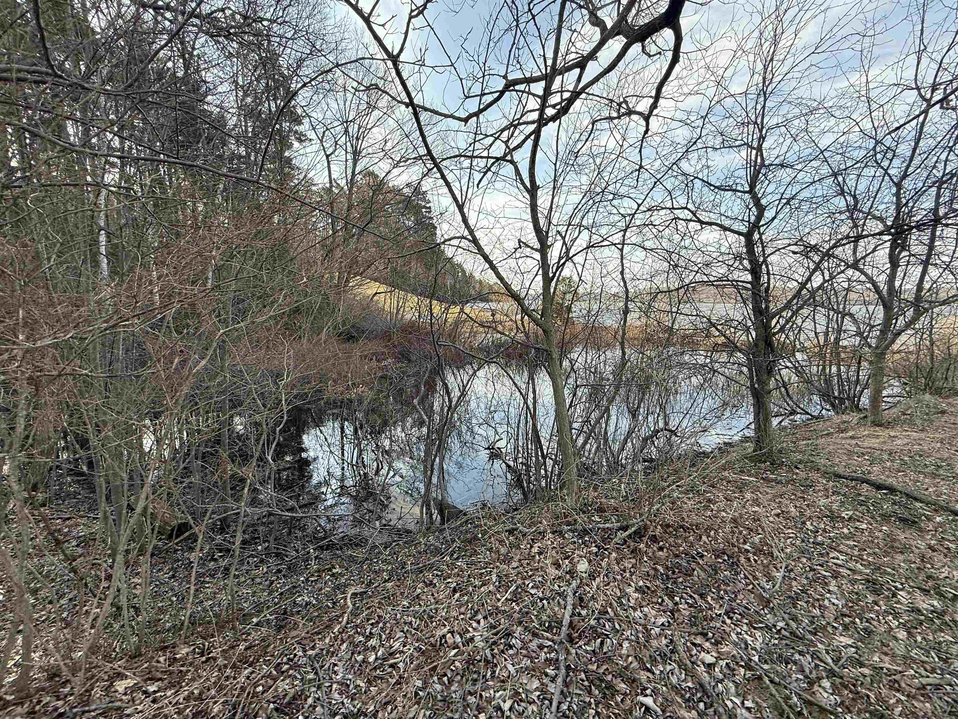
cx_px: 479
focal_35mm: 14
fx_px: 387
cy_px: 360
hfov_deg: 102.1
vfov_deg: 85.7
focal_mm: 2.22
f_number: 2.2
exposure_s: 1/285
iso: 50
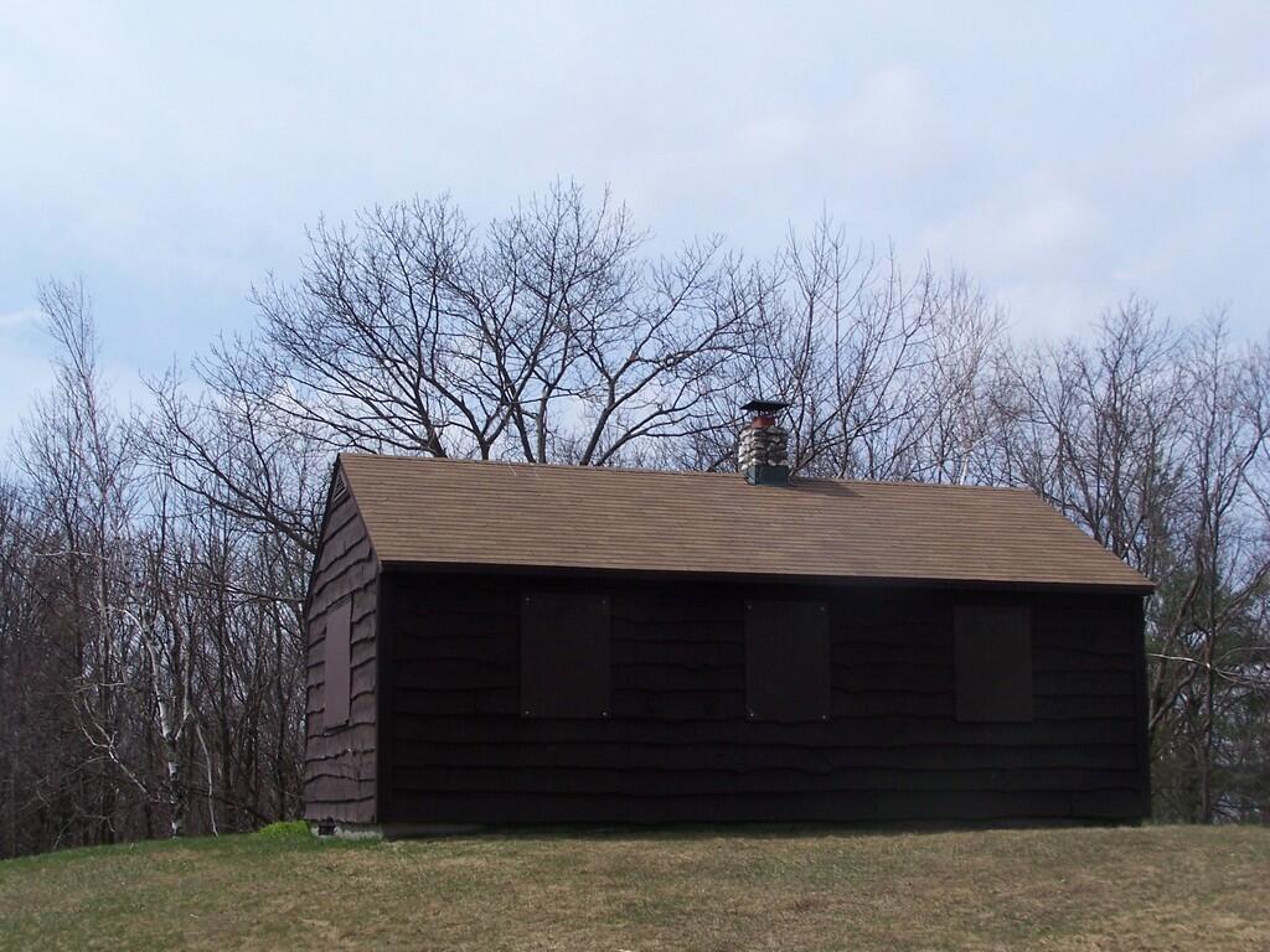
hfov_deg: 34.3
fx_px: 2055
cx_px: 635
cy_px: 476
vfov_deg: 26.1
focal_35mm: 56
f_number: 4.5
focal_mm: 9.3
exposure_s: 1/800
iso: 80
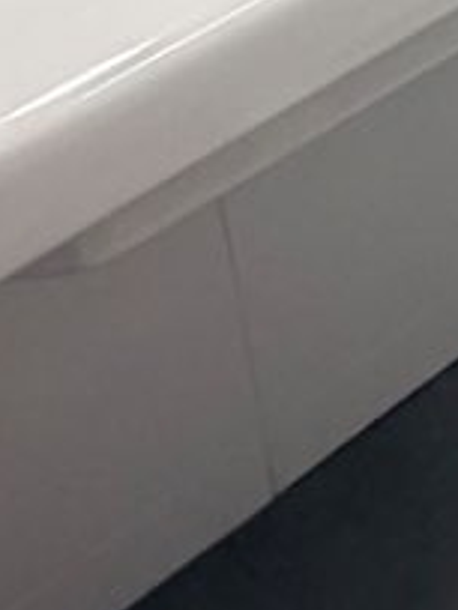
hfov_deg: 12.3
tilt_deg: -20.4
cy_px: -592
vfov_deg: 15.4
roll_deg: +0.7
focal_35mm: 103
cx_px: 980
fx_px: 1817
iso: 320
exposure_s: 1/97
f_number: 2.2
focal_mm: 2.22
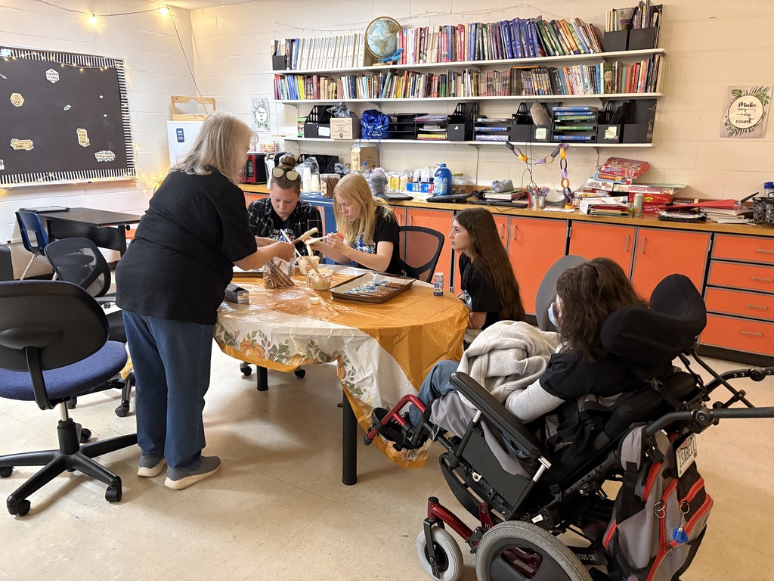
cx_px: 387
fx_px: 581
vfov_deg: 53.1
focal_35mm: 26
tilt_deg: -15.4
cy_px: 290
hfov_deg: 67.3
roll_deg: -0.1
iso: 500
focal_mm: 5.96
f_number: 1.6
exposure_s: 1/30
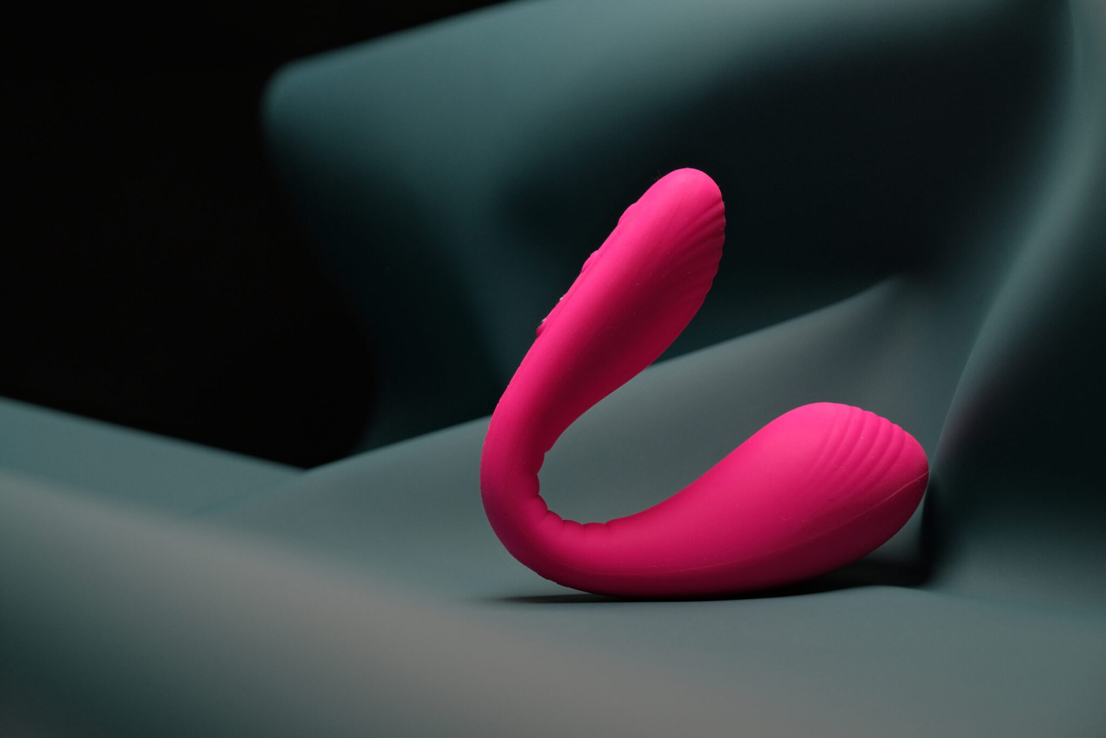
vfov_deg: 18.7
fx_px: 2243
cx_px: 553
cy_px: 369
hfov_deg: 27.7
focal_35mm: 73
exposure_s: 1/125
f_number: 4
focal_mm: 48.5
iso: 320
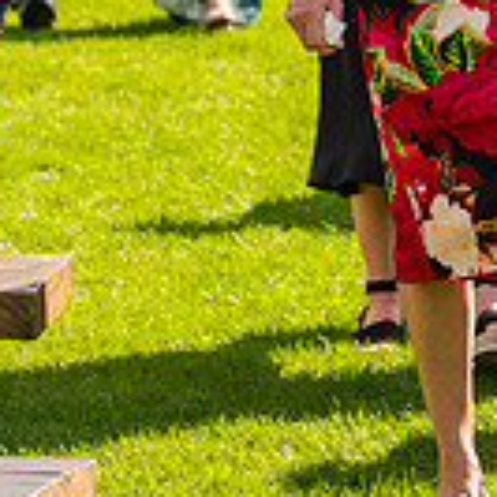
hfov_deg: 5.2
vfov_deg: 5.2
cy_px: 32
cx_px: 800
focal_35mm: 334
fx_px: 5425
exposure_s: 1/1250
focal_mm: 82
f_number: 4.5
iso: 400
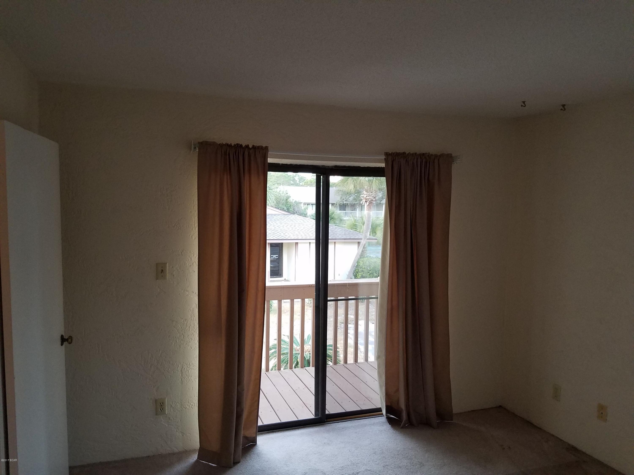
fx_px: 476
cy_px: 238
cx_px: 317
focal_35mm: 26
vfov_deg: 53.1
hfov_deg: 67.3
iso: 160
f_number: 1.7
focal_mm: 4.2
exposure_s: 1/24
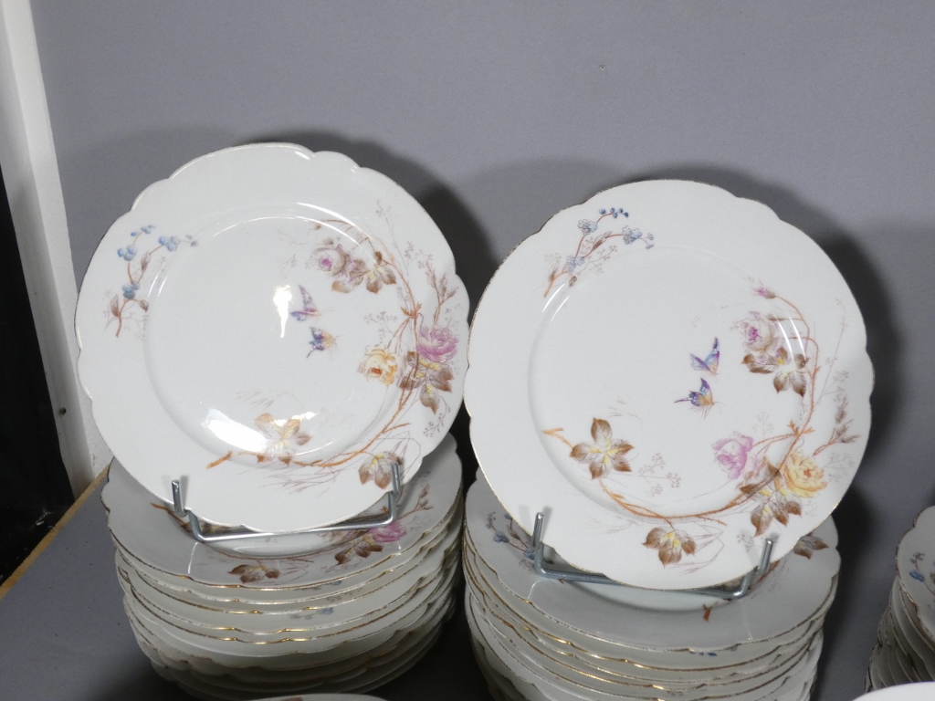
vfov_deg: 40.7
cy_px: 350
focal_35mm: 35
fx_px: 945
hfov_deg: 52.6
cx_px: 468
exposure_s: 1/125
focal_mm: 6.2
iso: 250
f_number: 3.4
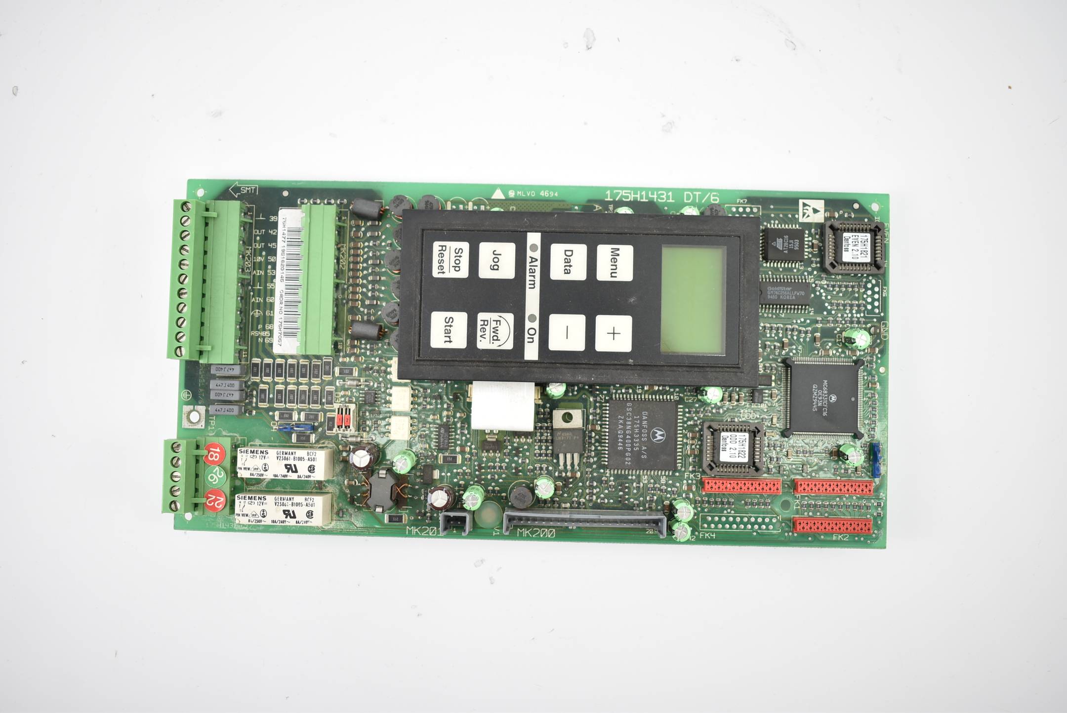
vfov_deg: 36.9
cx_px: 534
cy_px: 356
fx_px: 1068
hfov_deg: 53.1
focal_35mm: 36
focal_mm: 24
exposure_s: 1/40
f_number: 4
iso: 140
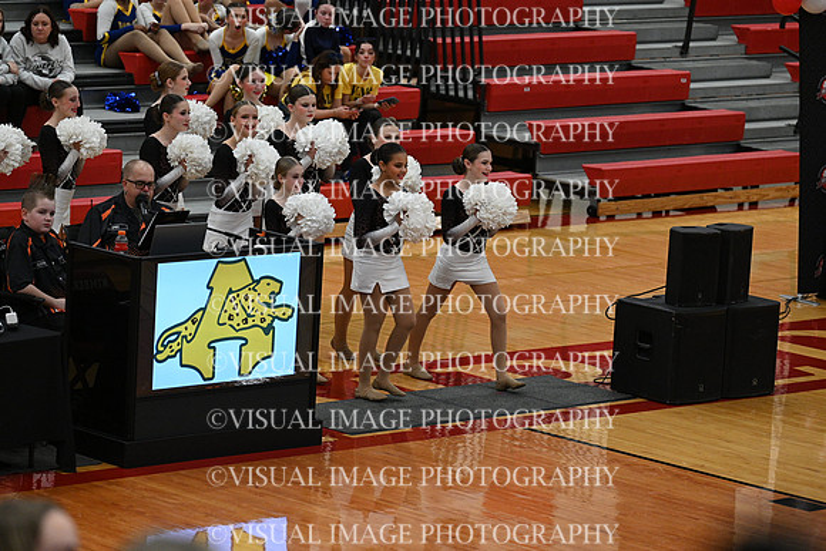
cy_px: 276
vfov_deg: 8.1
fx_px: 3901
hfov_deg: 12.1
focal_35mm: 170
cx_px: 413
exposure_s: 1/400
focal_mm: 170
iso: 4000
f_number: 4
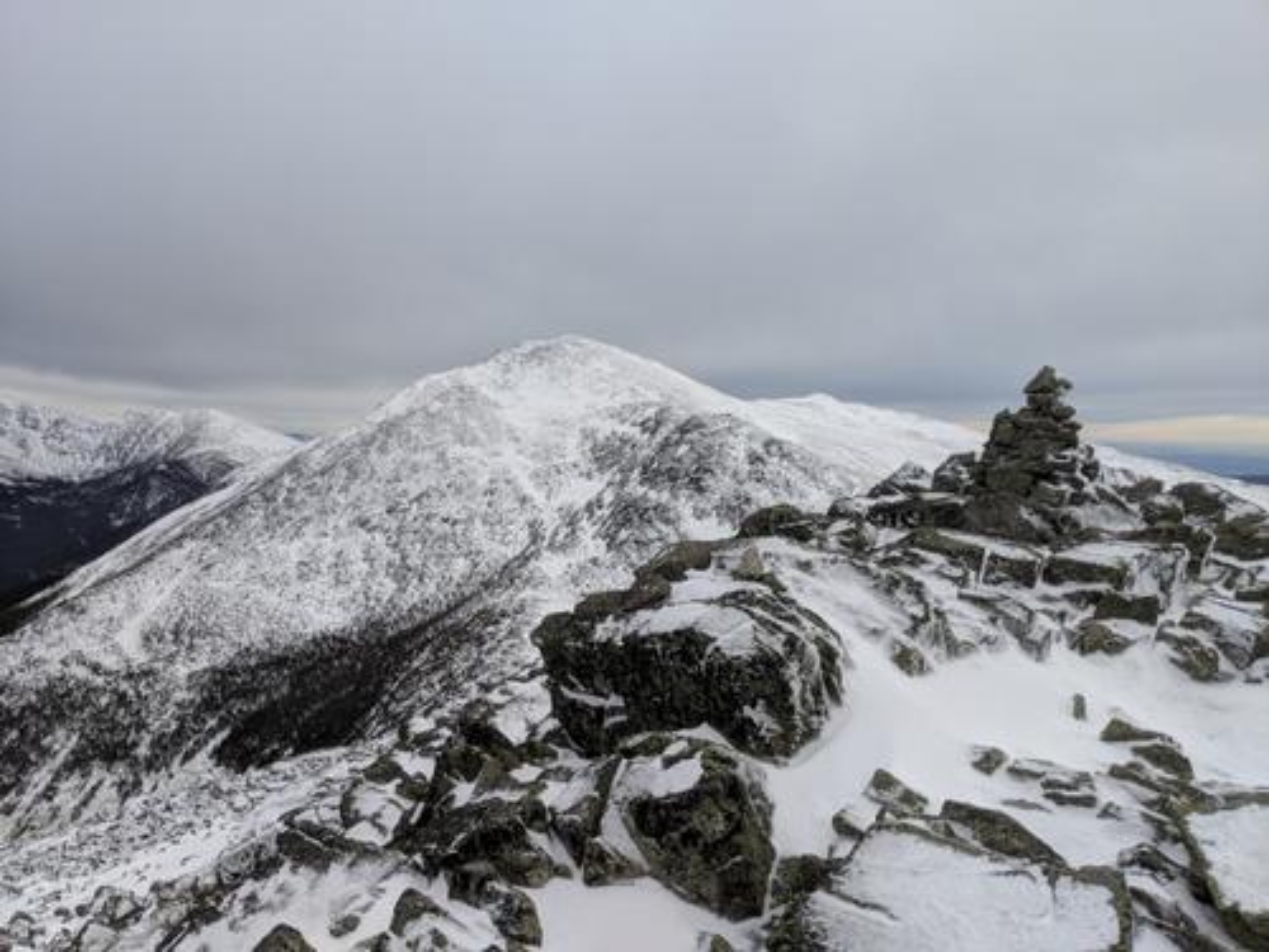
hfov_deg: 65.3
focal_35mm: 27
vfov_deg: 51.4
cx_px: 634
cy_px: 476
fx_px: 990
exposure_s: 1/1235
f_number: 1.8
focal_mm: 4.44
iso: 60
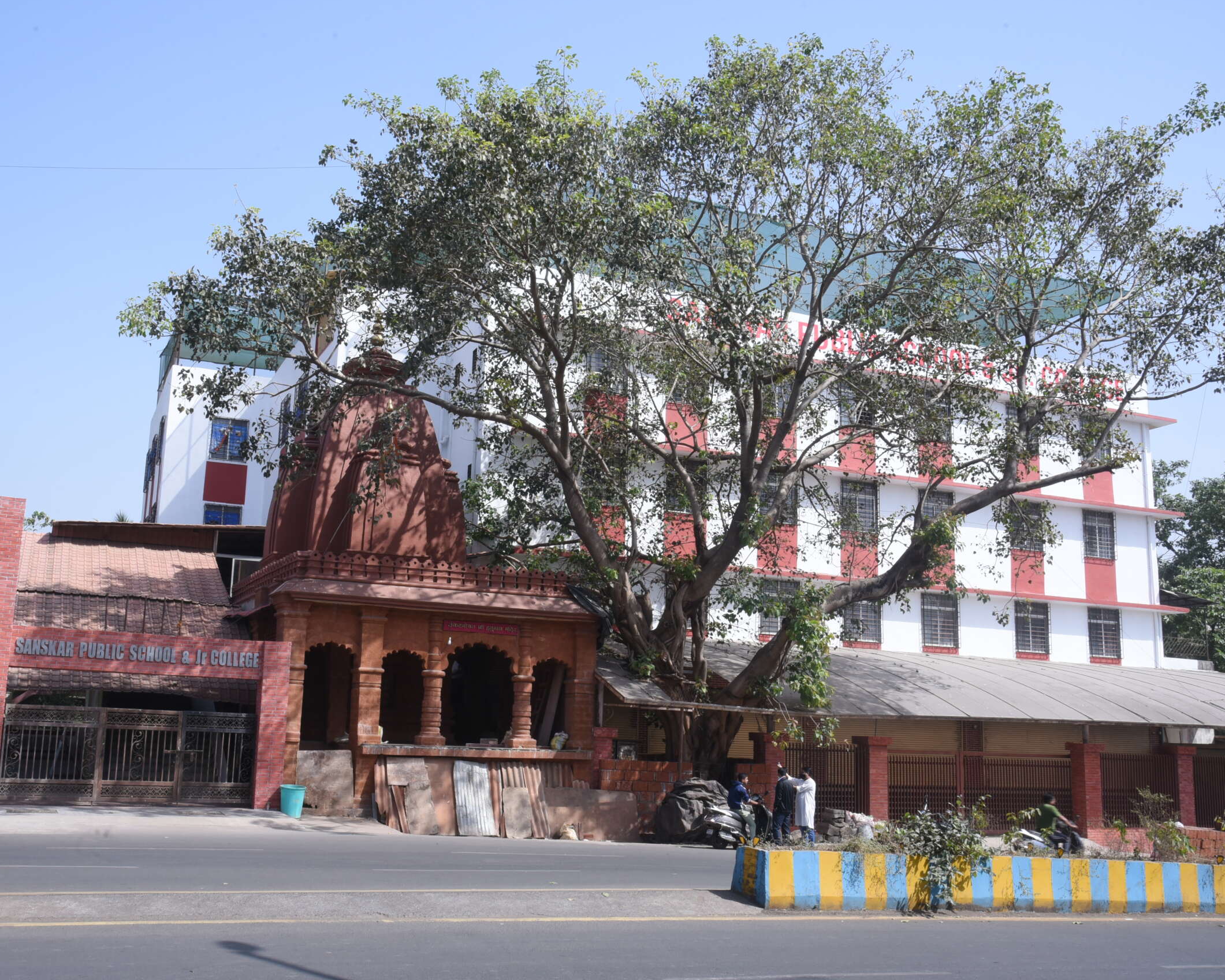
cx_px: 536
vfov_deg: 43.4
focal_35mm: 34
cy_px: 489
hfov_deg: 52.7
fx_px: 1233
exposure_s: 1/125
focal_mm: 30
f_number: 20
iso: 500
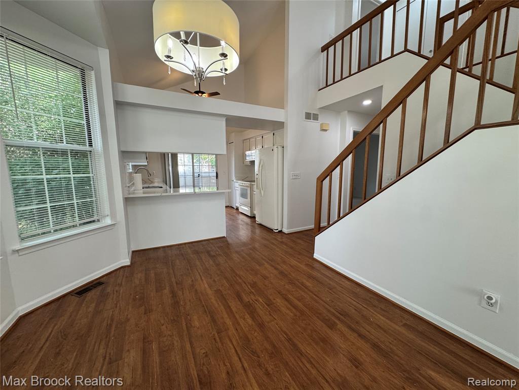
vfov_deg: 85.7
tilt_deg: -7.5
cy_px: 195
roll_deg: +0.3
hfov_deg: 102.1
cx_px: 260
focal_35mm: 14
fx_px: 210
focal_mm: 2.22
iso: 200
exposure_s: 1/120
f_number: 2.2
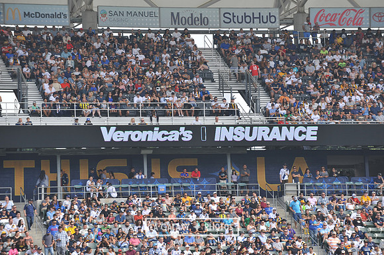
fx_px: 2132
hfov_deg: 10.3
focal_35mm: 200
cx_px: 192
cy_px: 128
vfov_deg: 6.9
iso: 200
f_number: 7.1
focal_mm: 200
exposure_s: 1/200
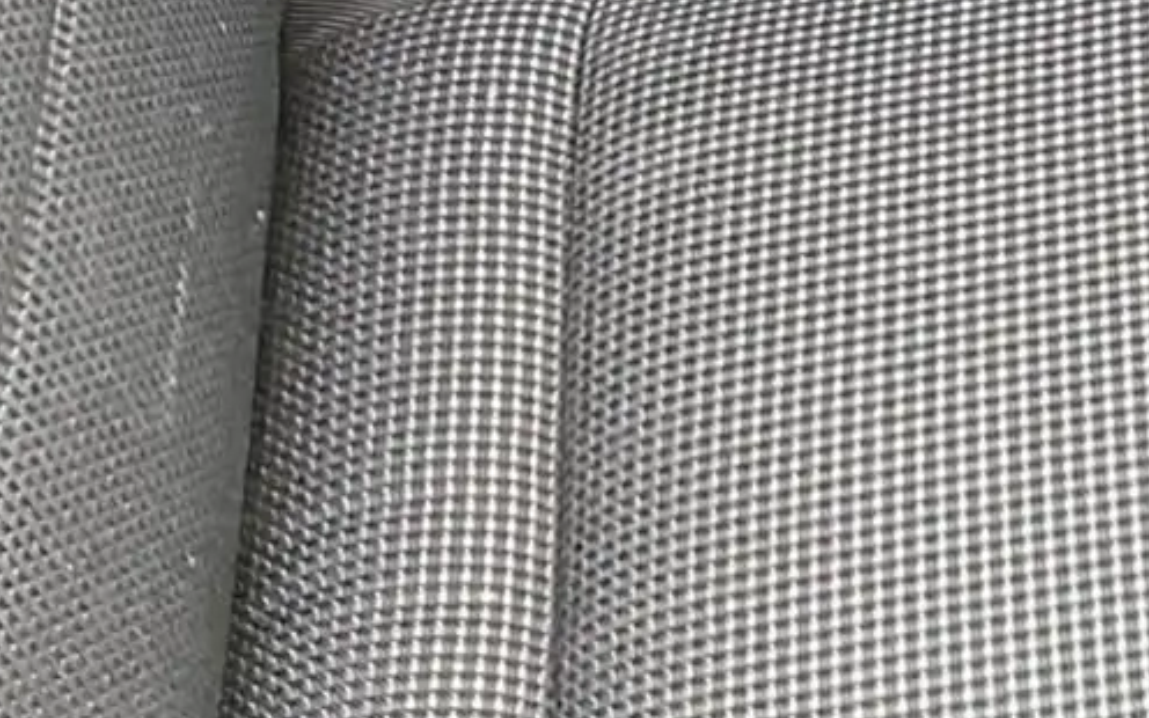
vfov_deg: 7.9
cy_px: -1411
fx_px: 4509
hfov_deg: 14.3
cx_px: 1170
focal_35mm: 144
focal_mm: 5.56
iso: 386
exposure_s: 1/50
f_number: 1.8
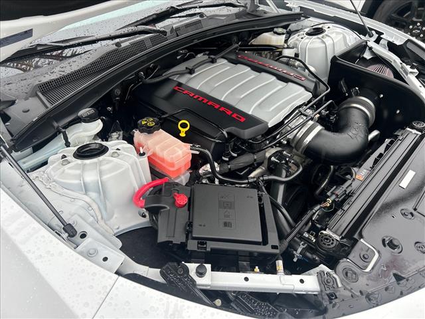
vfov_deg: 53.1
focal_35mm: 26
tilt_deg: -39.6
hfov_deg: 67.3
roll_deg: +2.8
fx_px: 319
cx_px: 212
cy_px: 160
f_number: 1.5
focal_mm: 5.7
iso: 40
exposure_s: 1/208
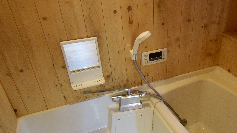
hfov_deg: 60.7
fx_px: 195
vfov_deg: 37.7
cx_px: 163
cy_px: 79
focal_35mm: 31
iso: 1600
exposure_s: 1/90
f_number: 4.8
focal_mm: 10
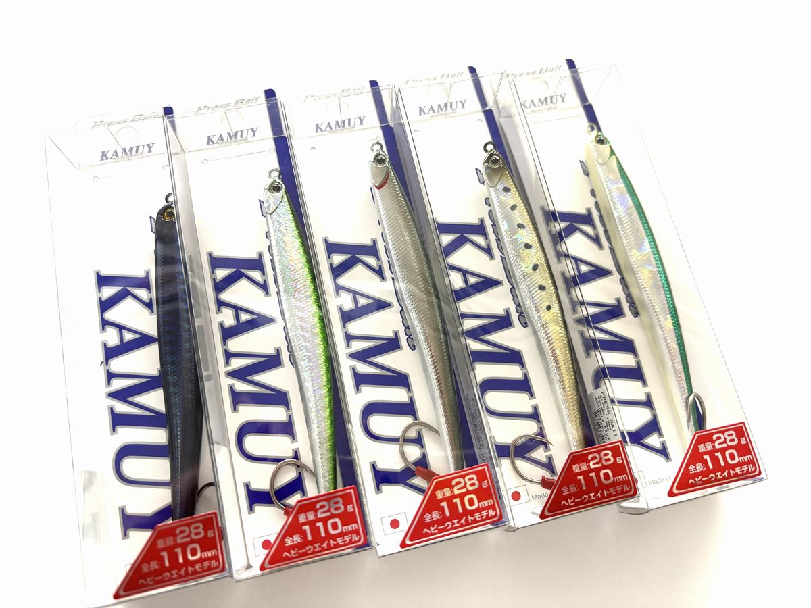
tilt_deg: -74.0
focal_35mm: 26
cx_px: 406
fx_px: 609
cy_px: 304
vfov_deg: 53.1
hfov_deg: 67.3
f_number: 1.6
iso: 250
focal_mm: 5.96
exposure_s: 1/50
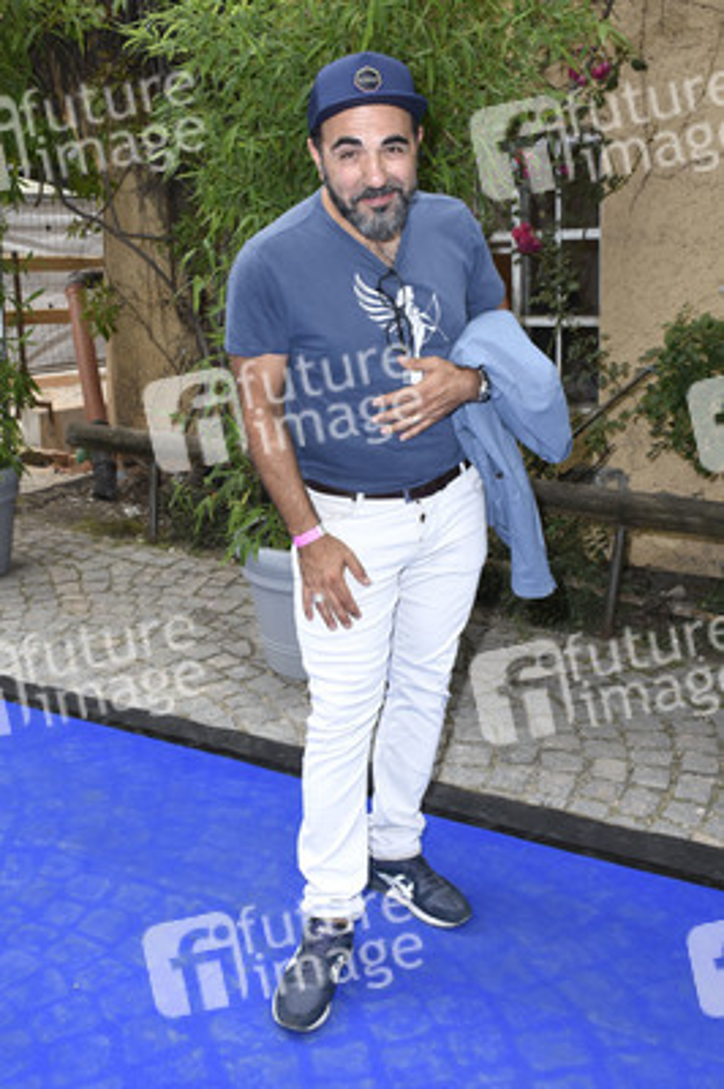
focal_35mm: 33
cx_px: 362
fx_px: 997
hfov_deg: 39.9
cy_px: 544
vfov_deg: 57.3
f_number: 6.3
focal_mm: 22
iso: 250
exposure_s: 1/160
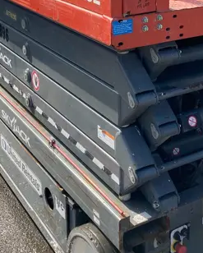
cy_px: -14
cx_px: 127
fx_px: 487
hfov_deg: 23.5
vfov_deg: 27.1
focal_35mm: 65
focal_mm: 3.99
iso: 20
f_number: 1.8
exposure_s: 1/1130
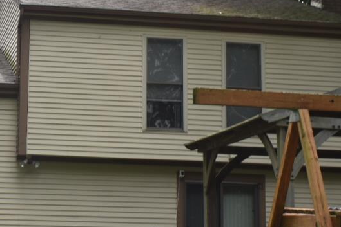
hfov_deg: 19.5
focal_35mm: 102
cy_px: 109
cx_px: 14
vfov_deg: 13.4
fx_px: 966
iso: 100
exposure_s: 1/200
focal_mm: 24
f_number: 5.6
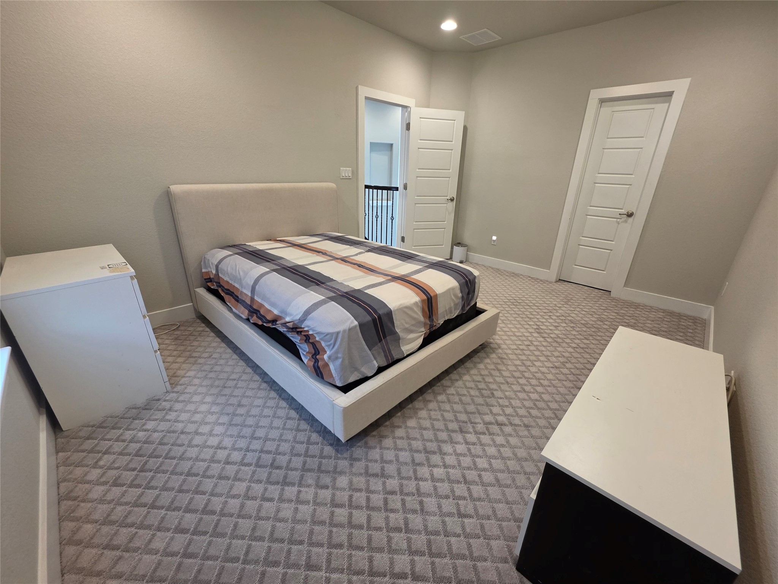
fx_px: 292
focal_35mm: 13
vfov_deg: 89.9
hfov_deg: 106.2
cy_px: 292
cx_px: 389
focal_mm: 2.2
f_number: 1.9
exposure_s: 1/60
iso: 160
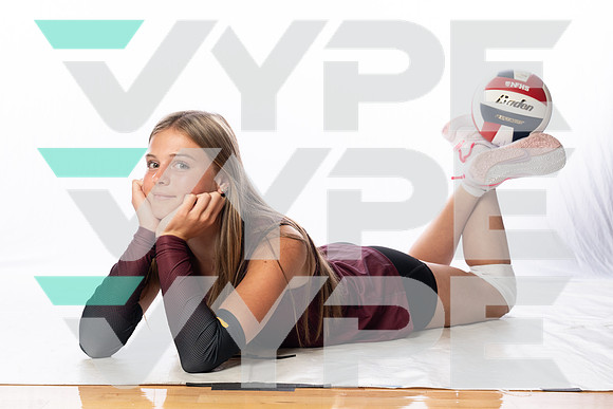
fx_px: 971
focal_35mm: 57
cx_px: 306
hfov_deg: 35.0
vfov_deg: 23.8
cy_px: 204
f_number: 8
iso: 640
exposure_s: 1/250
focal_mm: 57
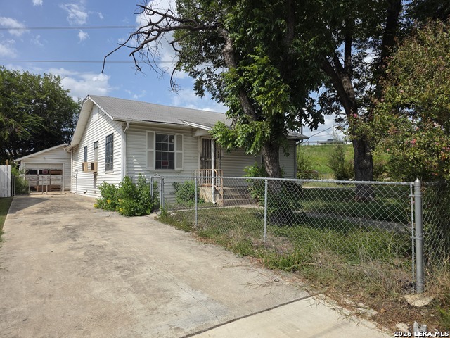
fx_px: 299
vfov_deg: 58.9
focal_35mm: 23
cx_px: 225
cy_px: 169
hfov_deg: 73.9
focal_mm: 6.3
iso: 80
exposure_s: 1/7626
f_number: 1.7
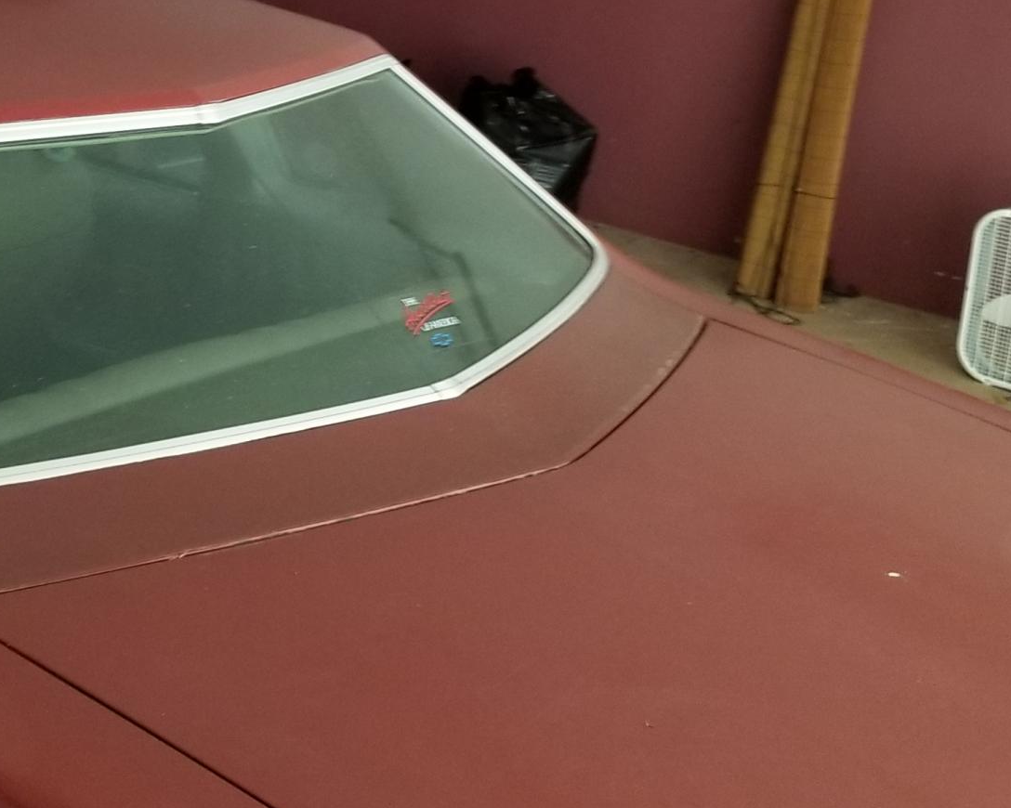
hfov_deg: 26.9
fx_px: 2094
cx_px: 297
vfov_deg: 21.4
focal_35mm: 70
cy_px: 93
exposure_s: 1/60
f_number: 1.7
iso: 160
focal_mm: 4.25
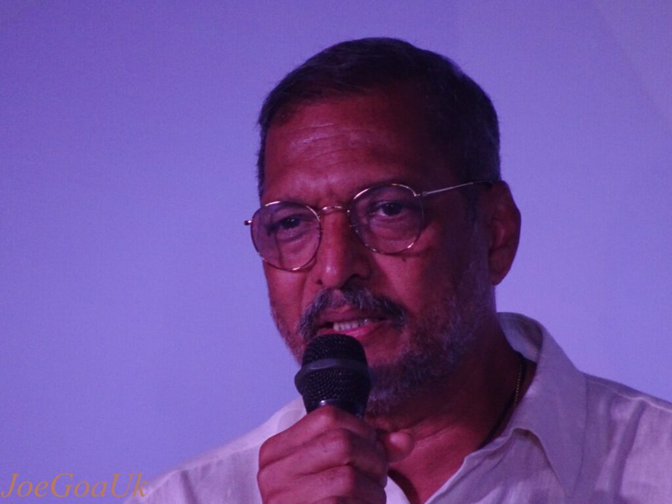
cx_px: 336
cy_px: 252
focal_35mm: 718
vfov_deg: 2.1
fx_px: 13939
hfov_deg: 2.8
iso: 800
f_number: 6.3
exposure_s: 1/80
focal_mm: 122.7
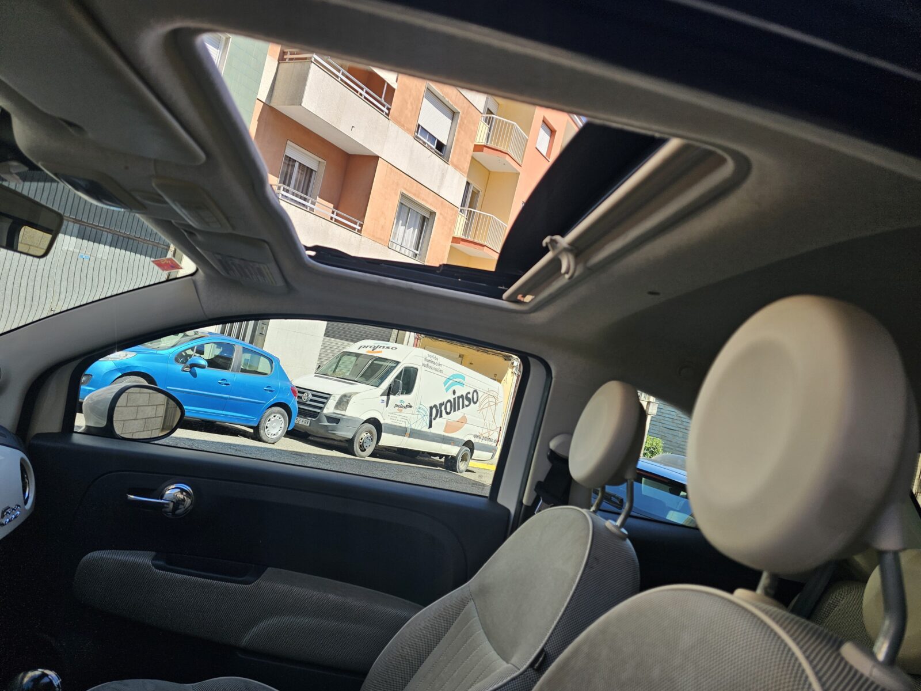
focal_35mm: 23
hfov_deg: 73.9
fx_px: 612
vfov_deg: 58.9
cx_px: 460
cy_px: 346
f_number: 1.7
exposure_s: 1/211
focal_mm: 6.3
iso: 10
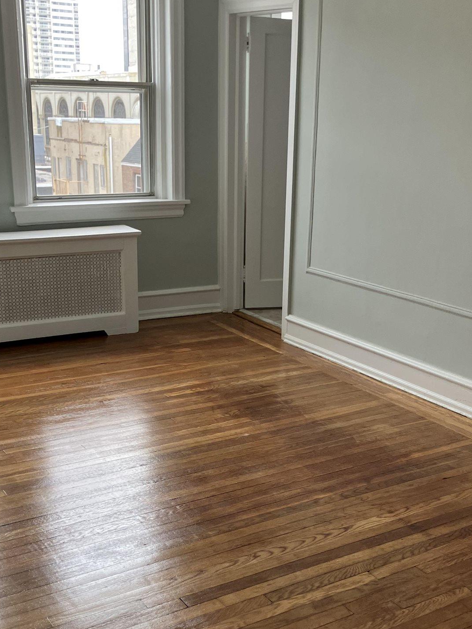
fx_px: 818
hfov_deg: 32.1
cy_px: 390
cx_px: 261
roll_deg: +0.1
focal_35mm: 45
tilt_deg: -17.7
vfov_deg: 41.8
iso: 80
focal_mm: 3.99
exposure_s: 1/120
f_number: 1.8
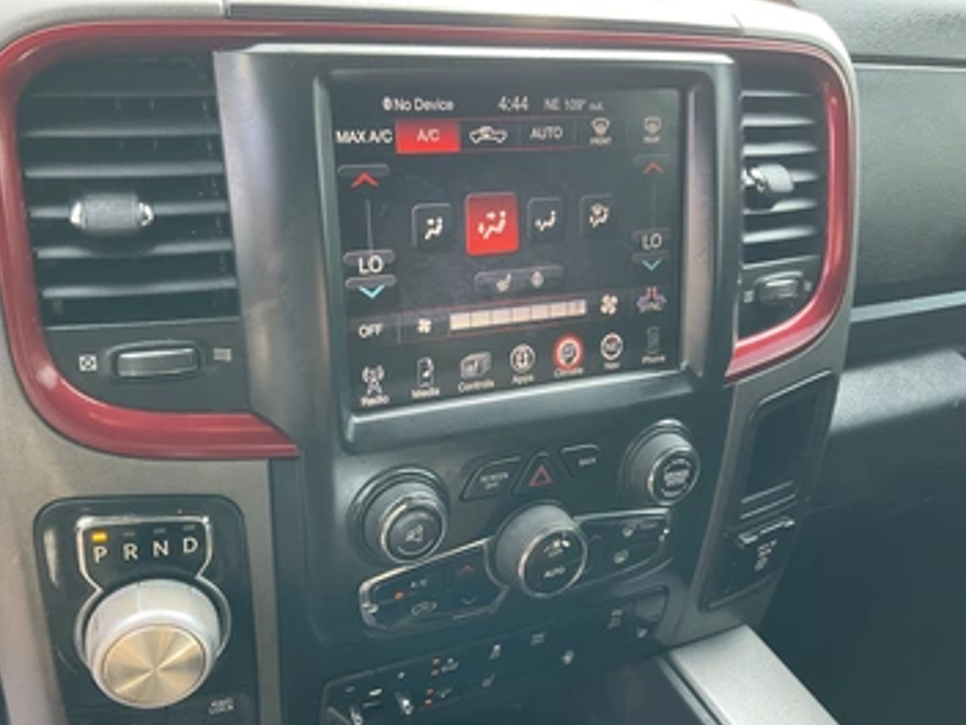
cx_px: 450
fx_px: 921
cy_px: 409
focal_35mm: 33
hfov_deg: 55.3
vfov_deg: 42.9
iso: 64
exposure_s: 1/88
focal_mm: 3
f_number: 1.8
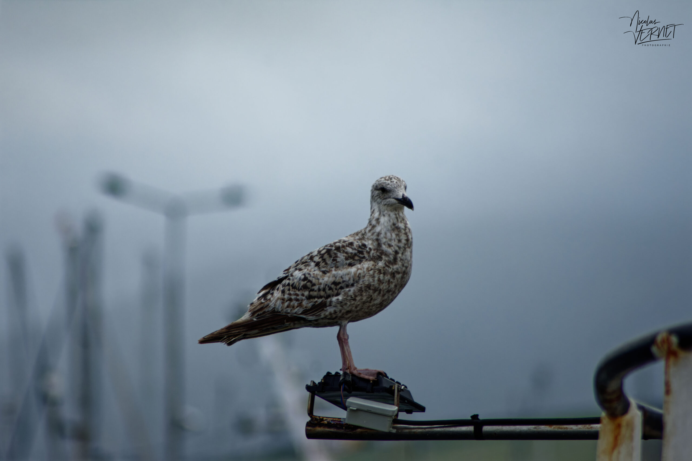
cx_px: 346
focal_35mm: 450
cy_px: 230
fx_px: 8648
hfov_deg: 4.6
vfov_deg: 3.1
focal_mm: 300
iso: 800
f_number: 5.6
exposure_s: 1/1600
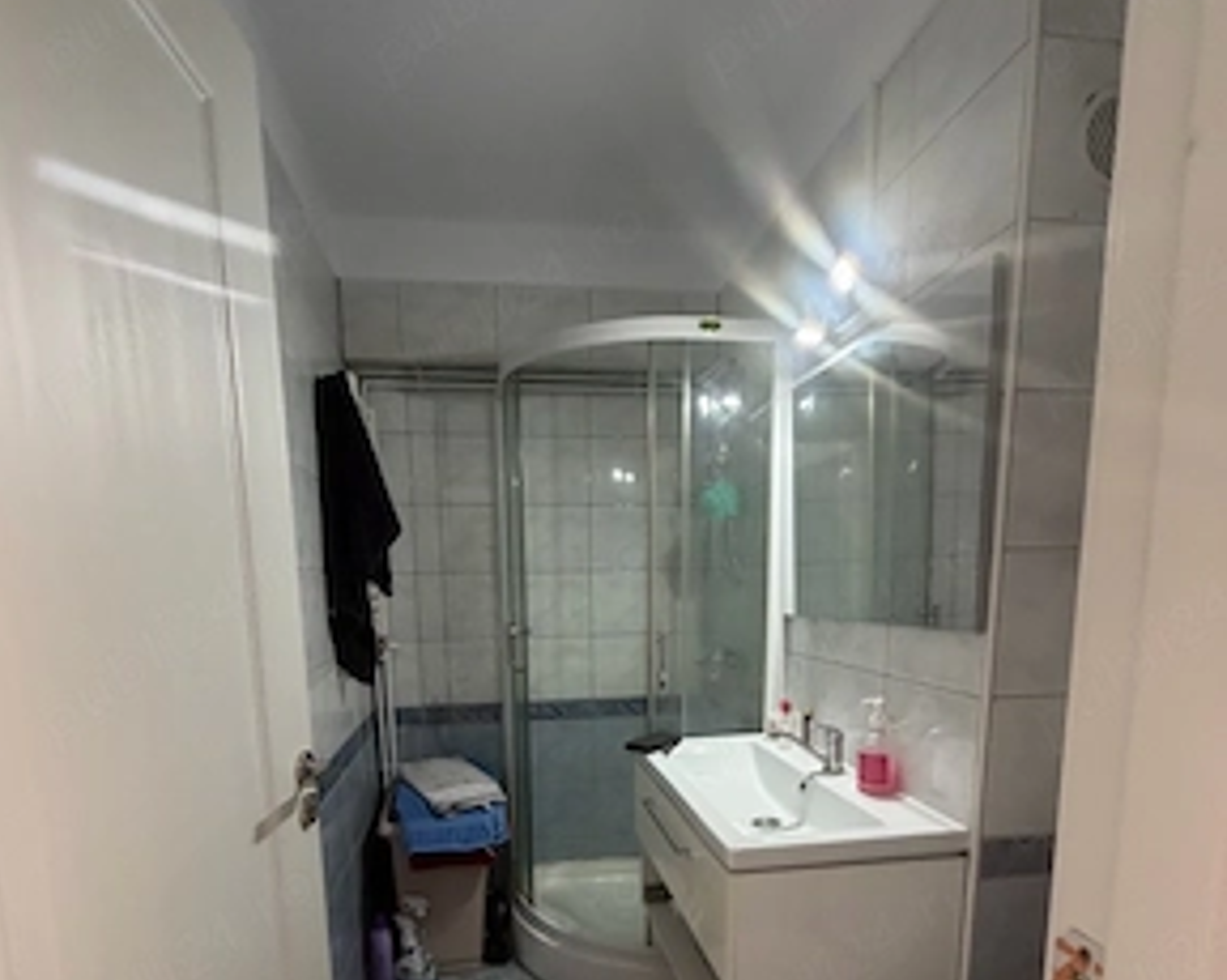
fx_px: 690
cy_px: 690
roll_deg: +2.0
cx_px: 592
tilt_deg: -7.3
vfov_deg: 67.8
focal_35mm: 19
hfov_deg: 83.3
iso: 320
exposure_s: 1/105
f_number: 2.2
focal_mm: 2.22
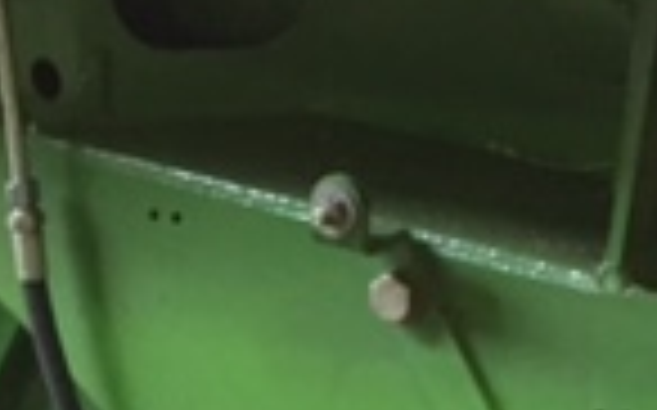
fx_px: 2415
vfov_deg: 9.3
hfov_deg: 15.3
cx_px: 81
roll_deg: +2.5
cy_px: 734
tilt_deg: -30.0
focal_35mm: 135
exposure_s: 1/20
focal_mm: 4.15
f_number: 2.2
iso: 250
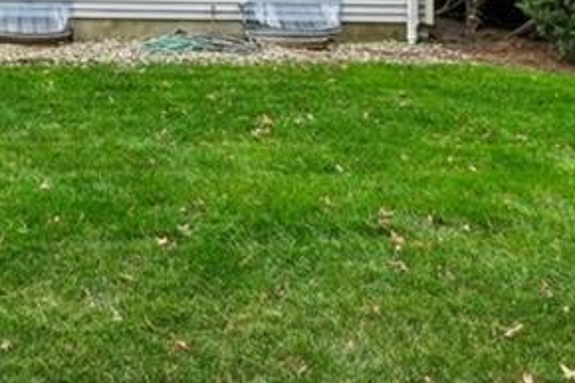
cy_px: -84
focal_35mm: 53
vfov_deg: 23.2
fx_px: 846
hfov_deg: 32.8
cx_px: -63
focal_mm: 10
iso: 400
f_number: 8
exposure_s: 1/180
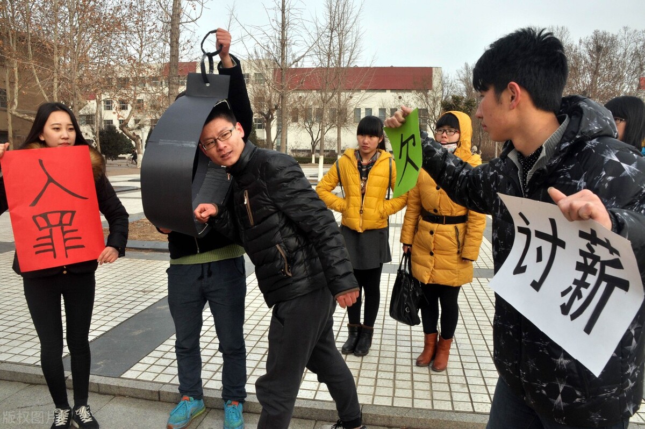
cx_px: 322
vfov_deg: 47.9
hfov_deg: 67.4
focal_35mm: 27
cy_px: 214
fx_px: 483
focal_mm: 18
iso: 320
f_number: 9
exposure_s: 1/320
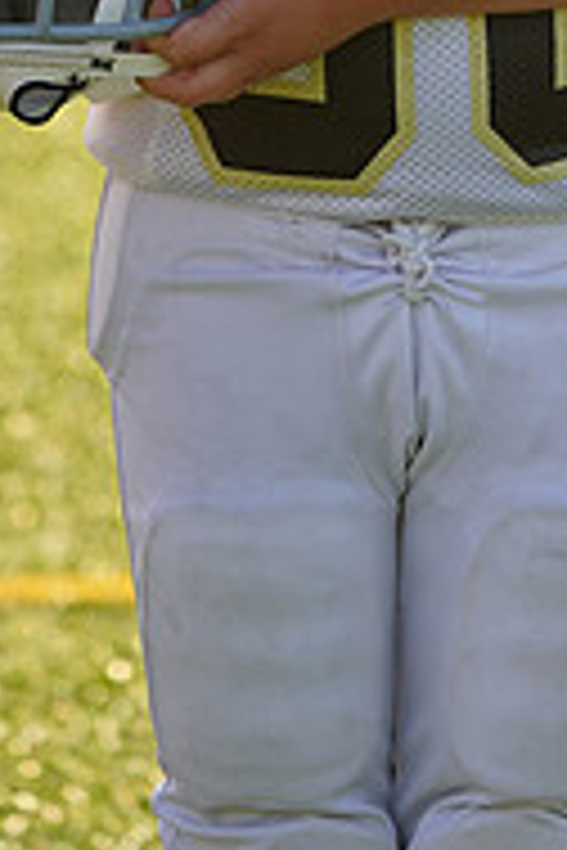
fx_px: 14741
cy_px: -436
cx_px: 315
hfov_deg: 2.2
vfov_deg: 3.3
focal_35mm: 624
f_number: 5.6
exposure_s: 1/250
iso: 100
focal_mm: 203
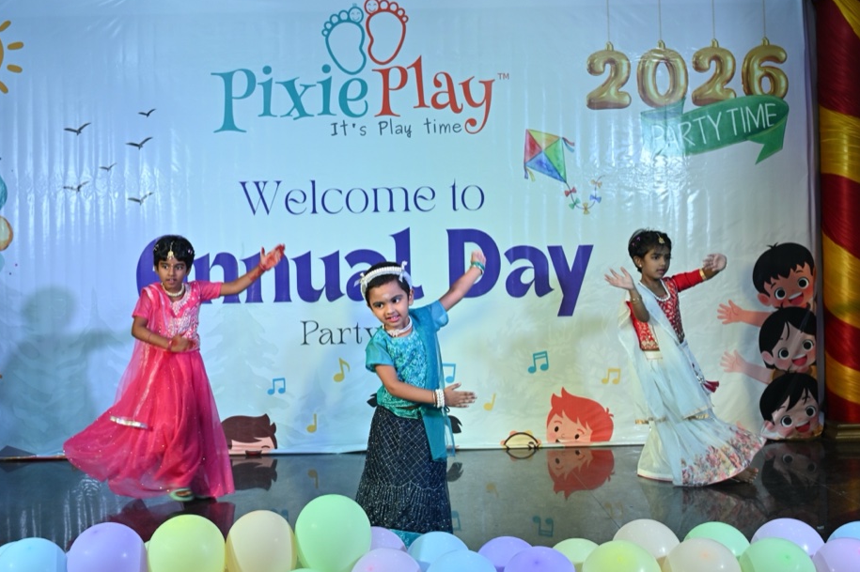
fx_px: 1122
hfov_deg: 41.9
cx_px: 396
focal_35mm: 47
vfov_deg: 28.6
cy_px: 261
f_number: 7.1
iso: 800
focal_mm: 43
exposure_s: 1/160
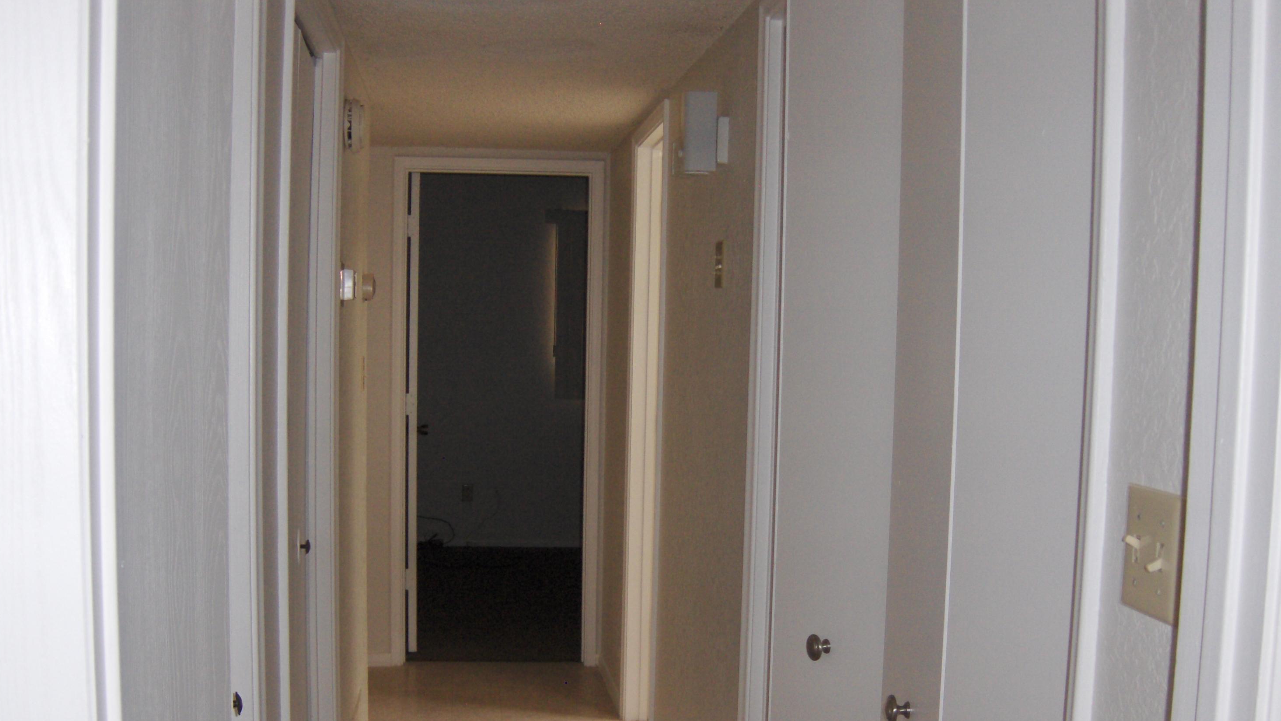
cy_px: 478
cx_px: 627
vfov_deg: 30.2
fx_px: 1325
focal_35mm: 39
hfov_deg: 51.6
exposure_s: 1/60
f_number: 2.8
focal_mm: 7.5
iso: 100
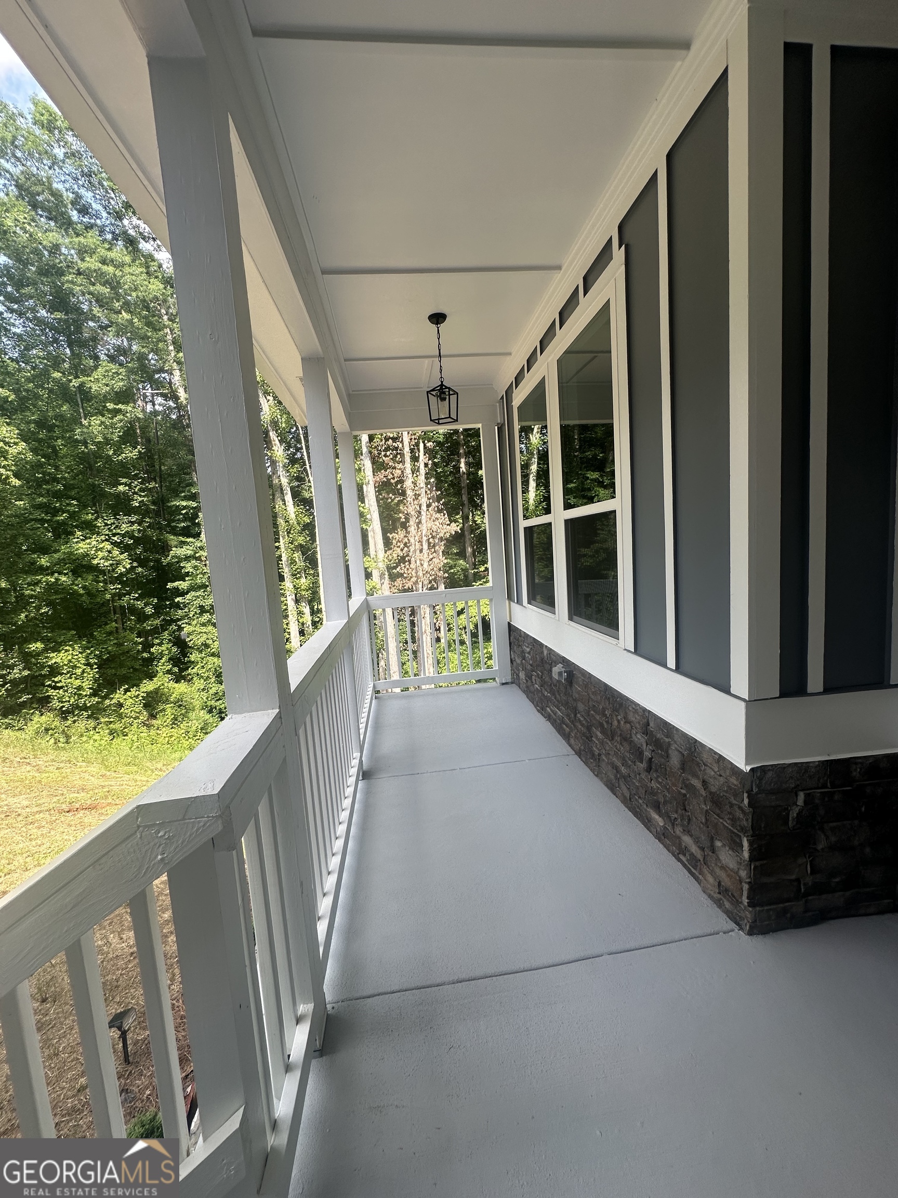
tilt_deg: -5.8
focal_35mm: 14
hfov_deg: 85.7
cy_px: 599
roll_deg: +3.5
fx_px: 484
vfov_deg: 102.1
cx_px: 449
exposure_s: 1/374
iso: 40
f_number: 2.2
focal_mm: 2.22
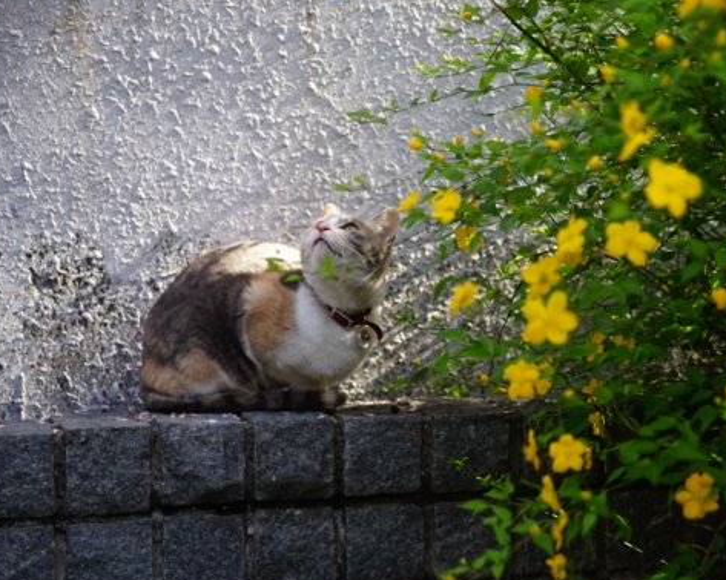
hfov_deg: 17.8
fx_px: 2320
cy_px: 291
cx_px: 422
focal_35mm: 108
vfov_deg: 14.3
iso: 2000
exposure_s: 1/800
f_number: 4.5
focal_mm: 85
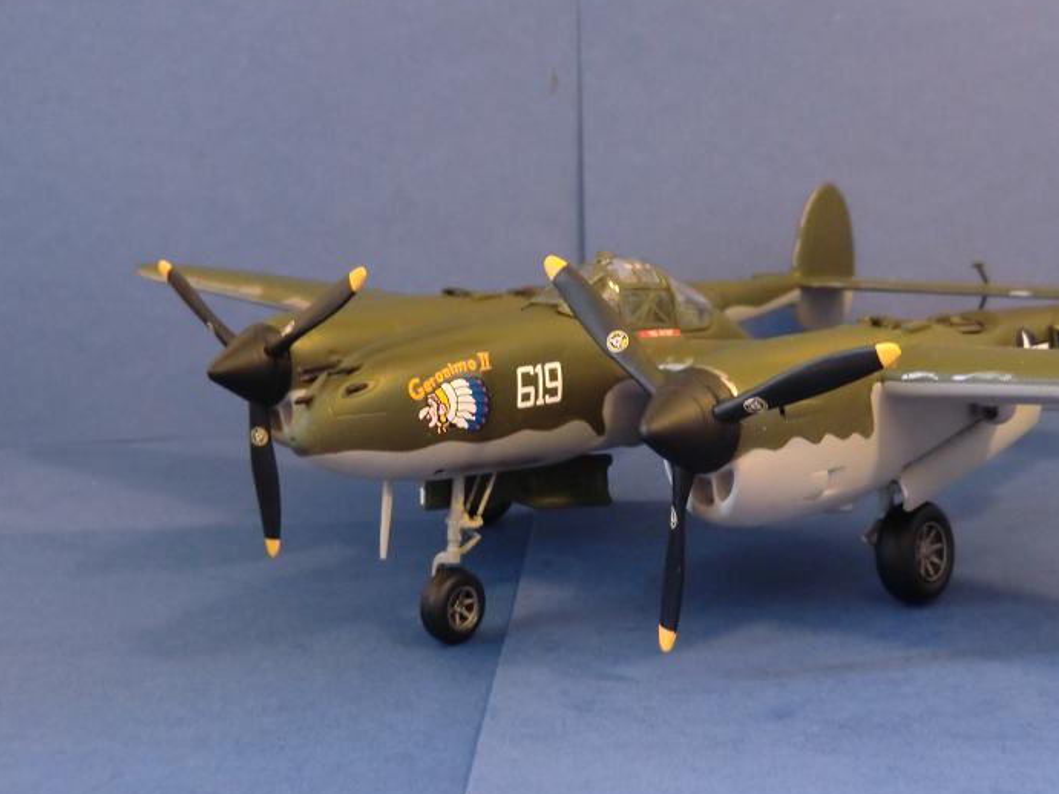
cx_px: 656
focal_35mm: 50
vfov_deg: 29.1
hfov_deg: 38.0
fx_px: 1529
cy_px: 405
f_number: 3.8
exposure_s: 1/4
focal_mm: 7.1
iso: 400
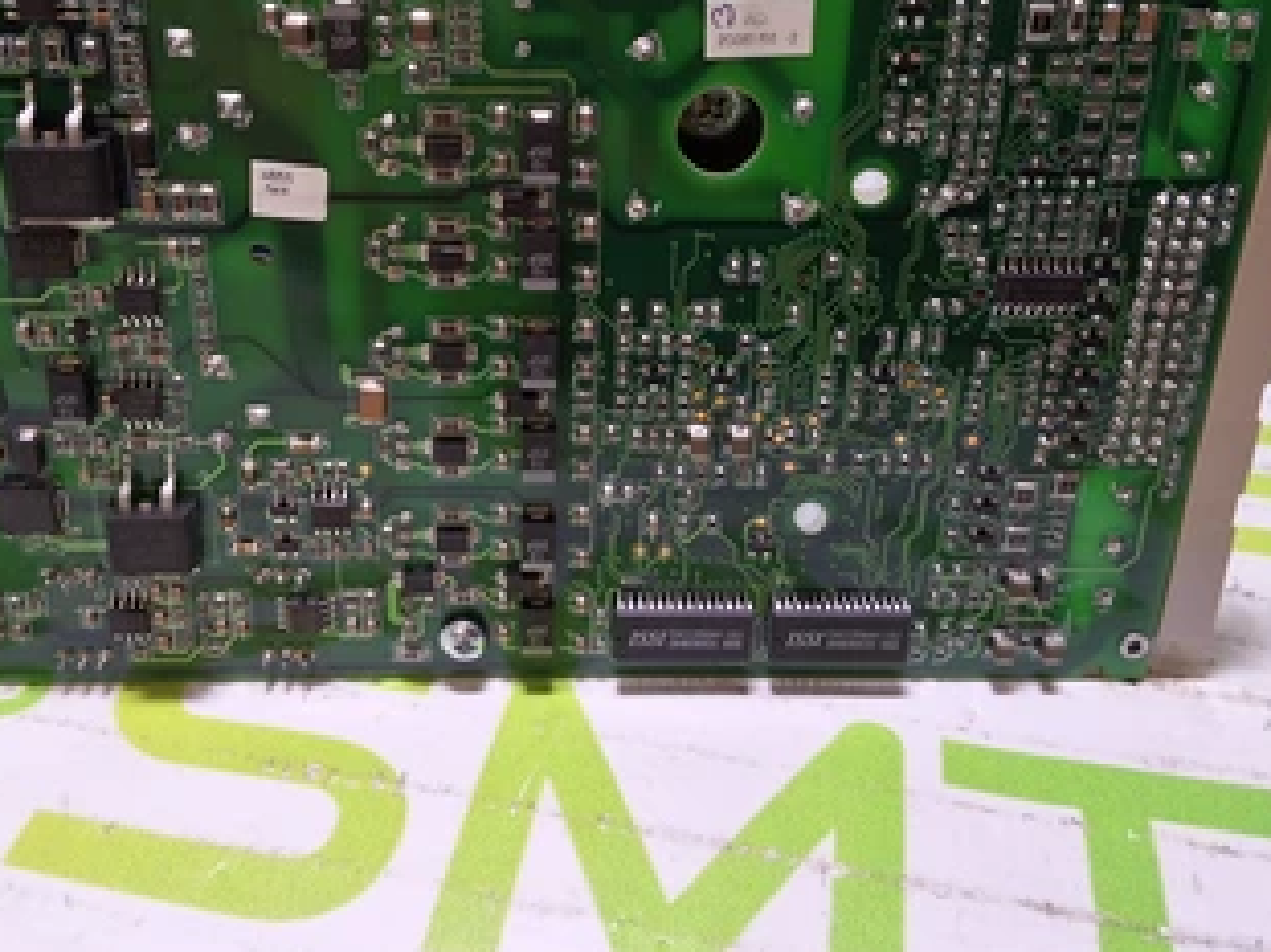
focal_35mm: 36
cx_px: 576
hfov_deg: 51.3
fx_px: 1321
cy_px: 347
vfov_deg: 39.3
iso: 40
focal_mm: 2.91
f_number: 1.9
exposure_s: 1/60
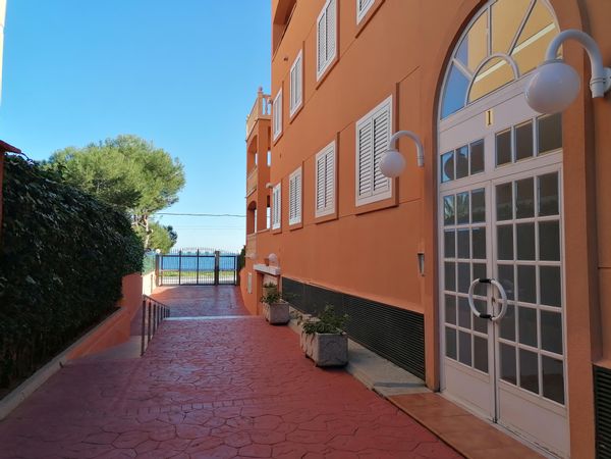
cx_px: 306
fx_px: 477
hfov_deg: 65.3
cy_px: 230
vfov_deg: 51.4
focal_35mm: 27
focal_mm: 4.75
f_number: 1.8
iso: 50
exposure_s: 1/907
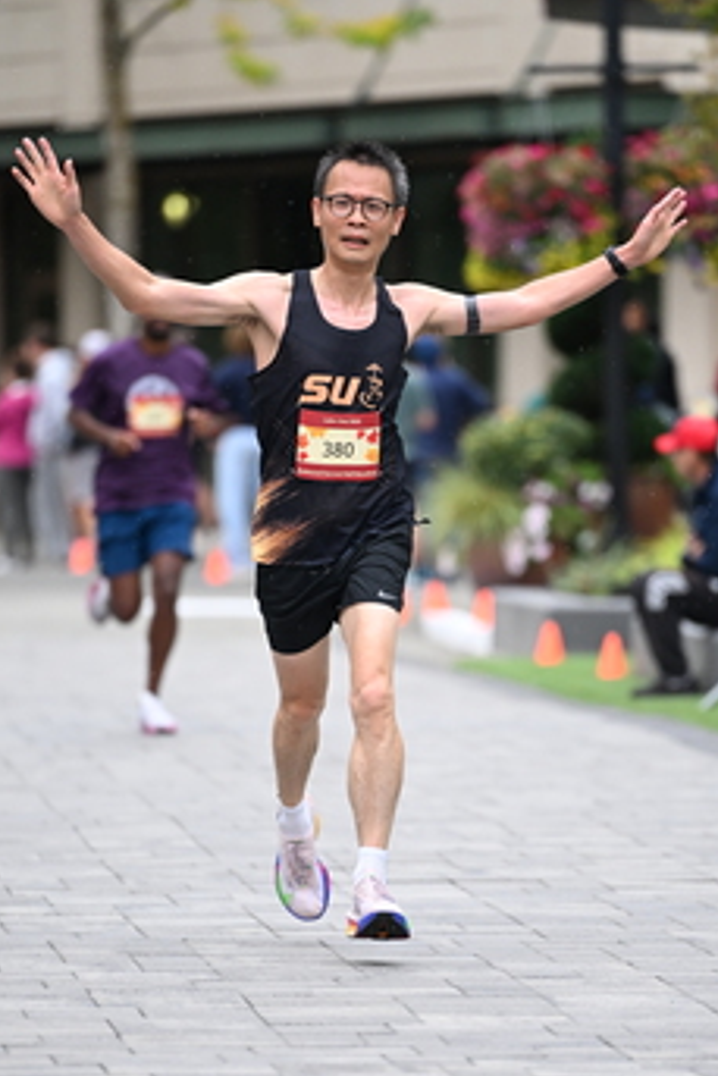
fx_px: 9593
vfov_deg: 6.4
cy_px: 640
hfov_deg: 4.3
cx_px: 400
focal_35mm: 321
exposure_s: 1/1600
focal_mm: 200
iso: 1250
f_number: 2.8
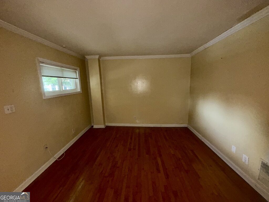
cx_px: 134
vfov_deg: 85.7
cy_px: 101
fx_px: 109
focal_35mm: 14
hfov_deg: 102.1
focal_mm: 2.22
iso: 250
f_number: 2.2
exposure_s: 1/40
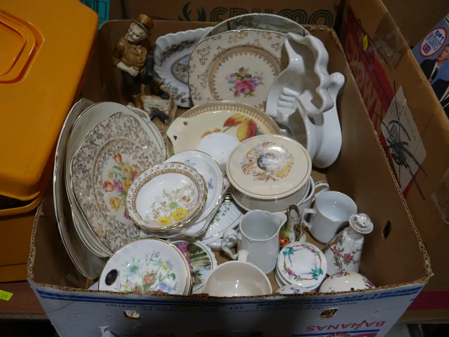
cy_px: 168
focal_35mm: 32
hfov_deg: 56.8
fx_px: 415
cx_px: 224
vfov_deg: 44.2
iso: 200
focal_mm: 16
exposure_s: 1/200
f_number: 3.6
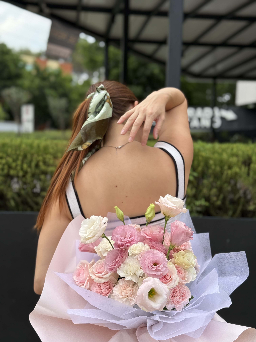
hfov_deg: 30.3
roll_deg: -2.2
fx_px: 473
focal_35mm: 48
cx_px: 128
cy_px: 171
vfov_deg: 39.7
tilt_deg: -4.3
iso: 64
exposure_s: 1/1185
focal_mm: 6.76
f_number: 1.78
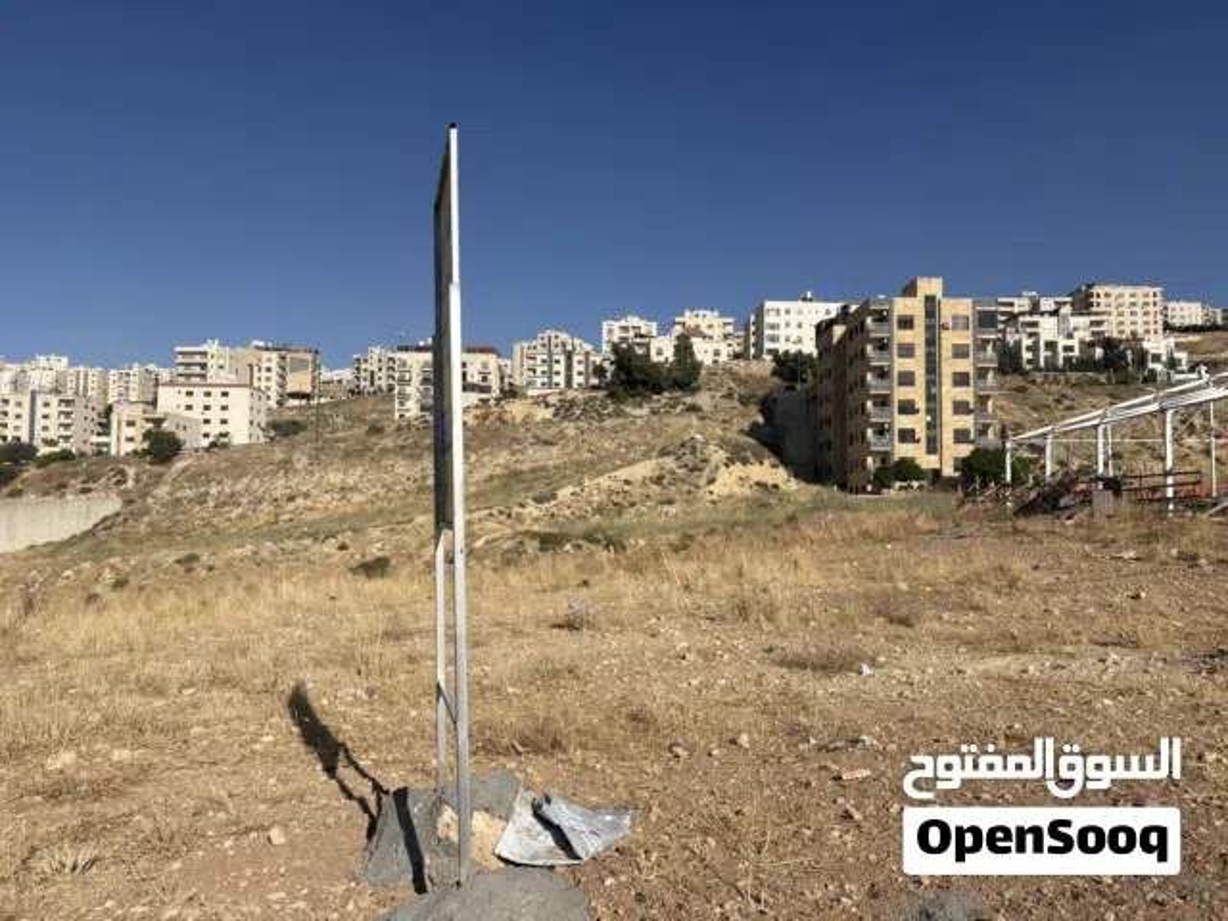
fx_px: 922
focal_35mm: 26
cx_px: 614
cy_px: 460
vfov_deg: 53.1
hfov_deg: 67.3
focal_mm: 5.96
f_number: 1.6
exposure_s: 1/6993
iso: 50
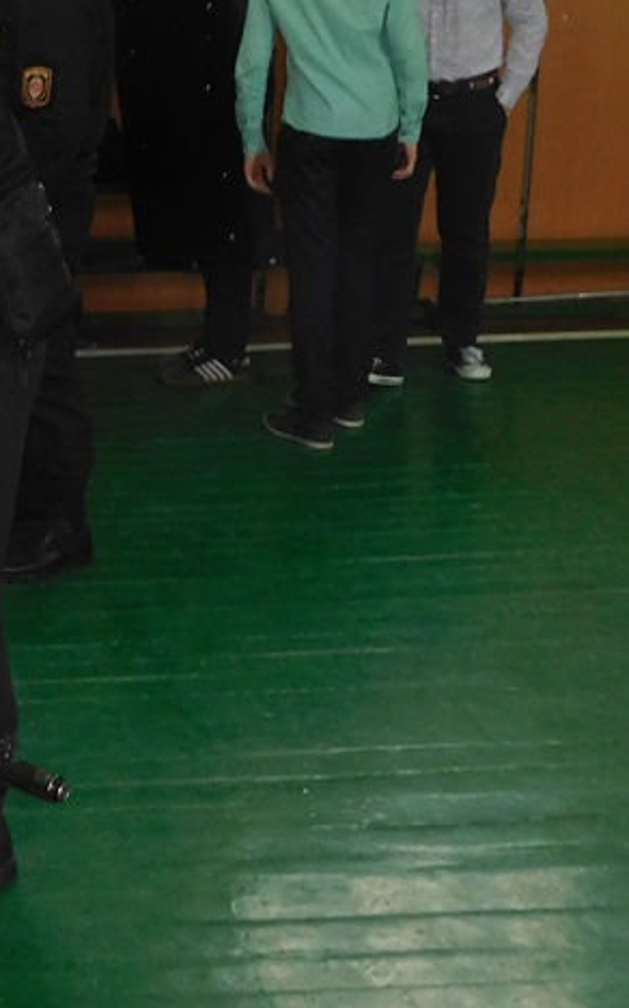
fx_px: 1593
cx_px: -299
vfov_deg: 34.8
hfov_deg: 19.6
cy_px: 342
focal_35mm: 58
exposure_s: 1/30
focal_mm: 4.5
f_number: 3.4
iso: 320
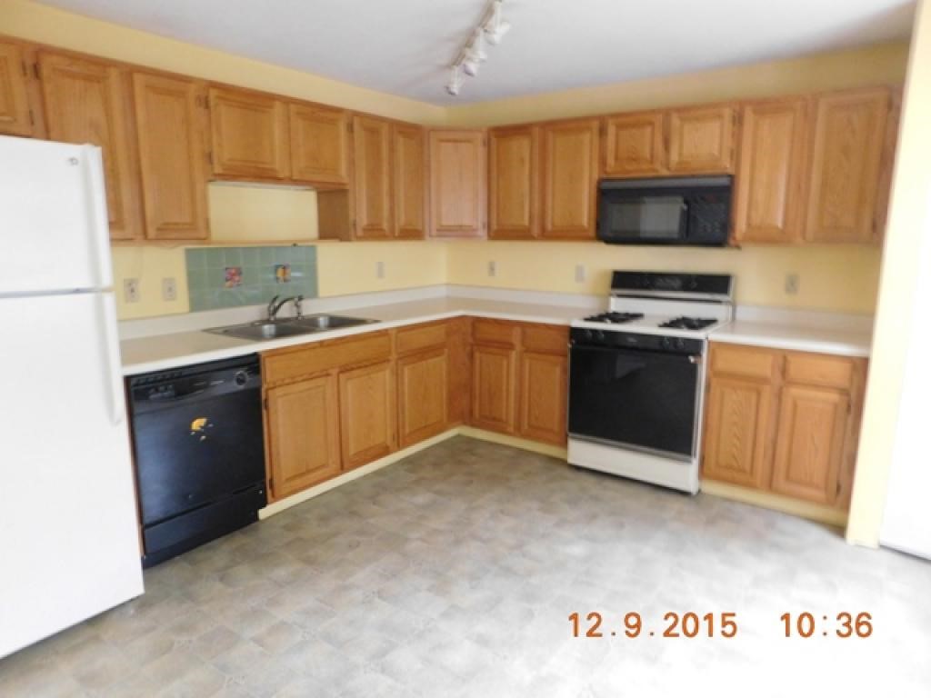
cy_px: 349
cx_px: 466
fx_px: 619
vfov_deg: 58.9
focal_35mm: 23
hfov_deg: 73.9
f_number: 3
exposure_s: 1/8
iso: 450
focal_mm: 4
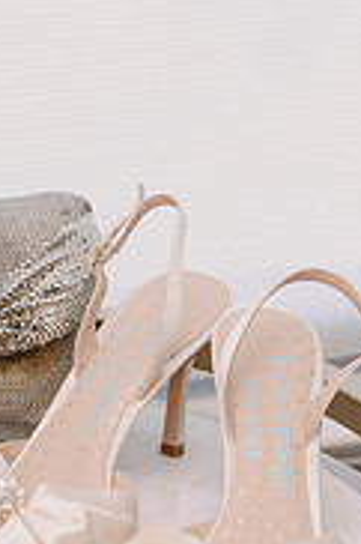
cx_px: 64
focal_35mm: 173
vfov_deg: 11.9
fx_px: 2607
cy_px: 359
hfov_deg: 7.9
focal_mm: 70
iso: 800
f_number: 4
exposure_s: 1/800
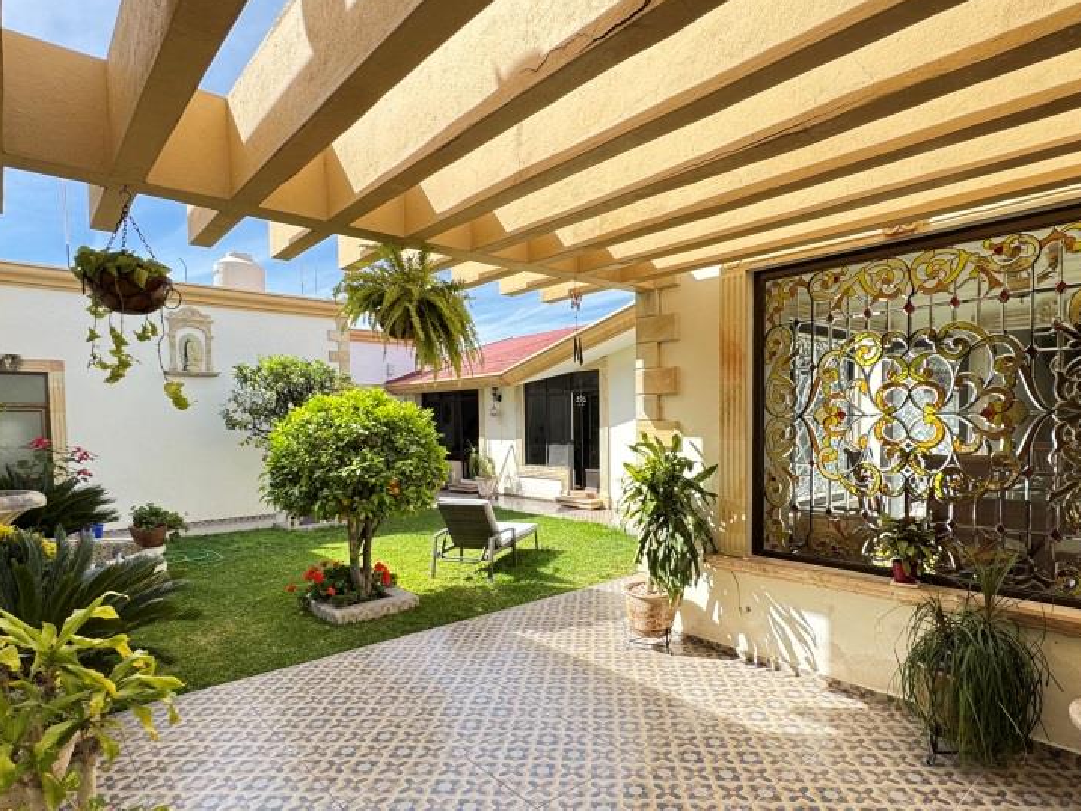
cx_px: 573
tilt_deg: -2.6
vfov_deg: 65.8
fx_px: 625
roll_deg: +1.2
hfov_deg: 81.6
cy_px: 451
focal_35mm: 20
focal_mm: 2.22
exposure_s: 1/289
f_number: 2.2
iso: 40
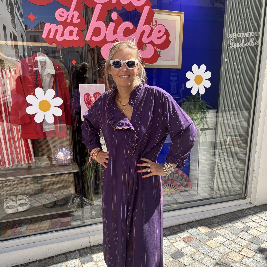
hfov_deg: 52.5
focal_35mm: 31
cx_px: 132
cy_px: 157
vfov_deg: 52.3
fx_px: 271
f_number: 1.6
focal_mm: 5.96
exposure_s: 1/1092
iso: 50
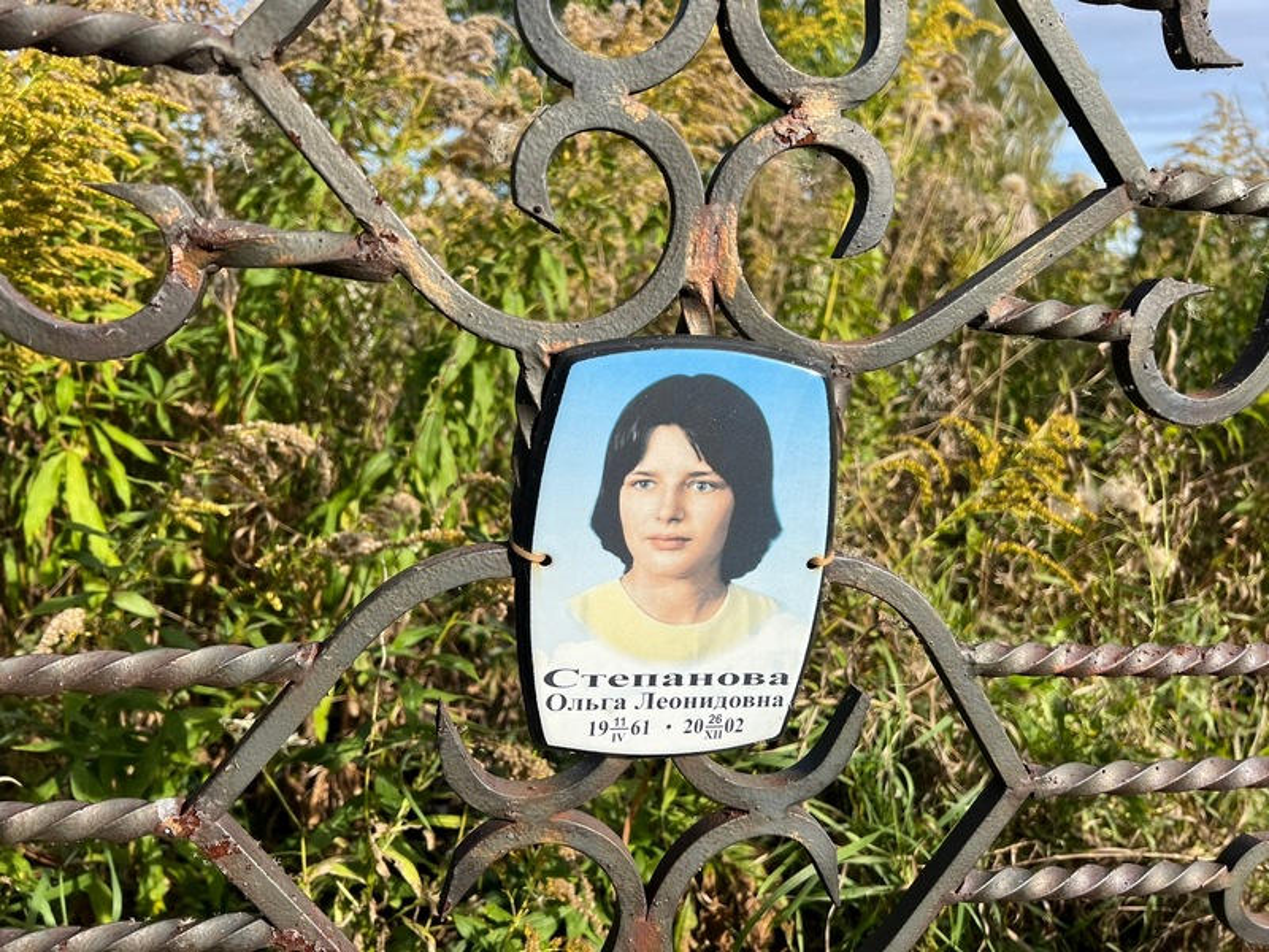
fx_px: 953
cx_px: 634
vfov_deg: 53.1
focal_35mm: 26
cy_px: 476
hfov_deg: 67.3
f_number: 1.5
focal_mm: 5.7
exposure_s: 1/2123
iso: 50
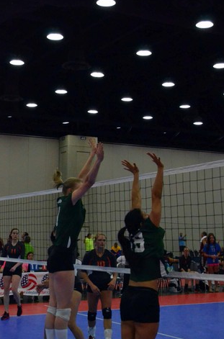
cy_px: 151
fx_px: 611
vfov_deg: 31.0
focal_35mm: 65
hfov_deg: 20.8
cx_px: 114
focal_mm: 34
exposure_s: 1/1250
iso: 6400
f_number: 5
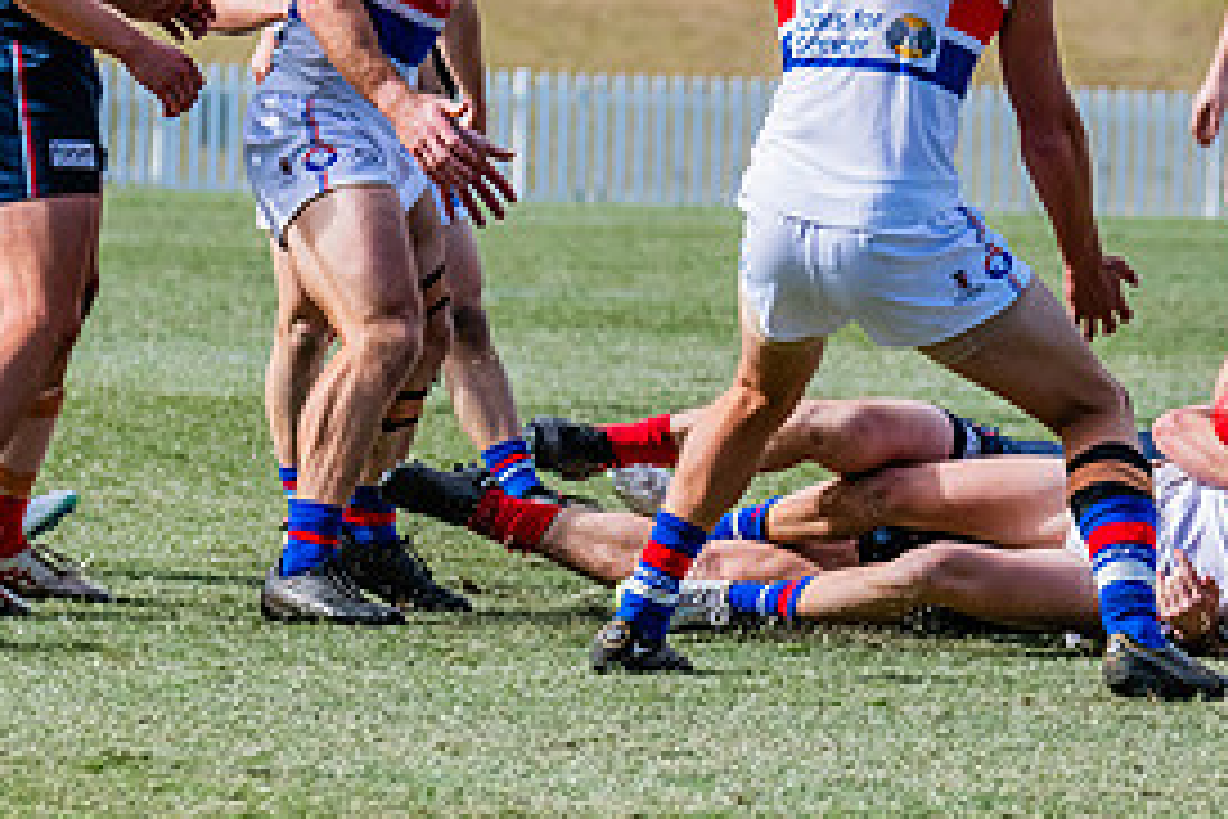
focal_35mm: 572
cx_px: 1090
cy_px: 82
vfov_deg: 2.4
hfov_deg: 3.6
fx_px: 19510
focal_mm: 220
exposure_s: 1/2000
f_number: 7.1
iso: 800
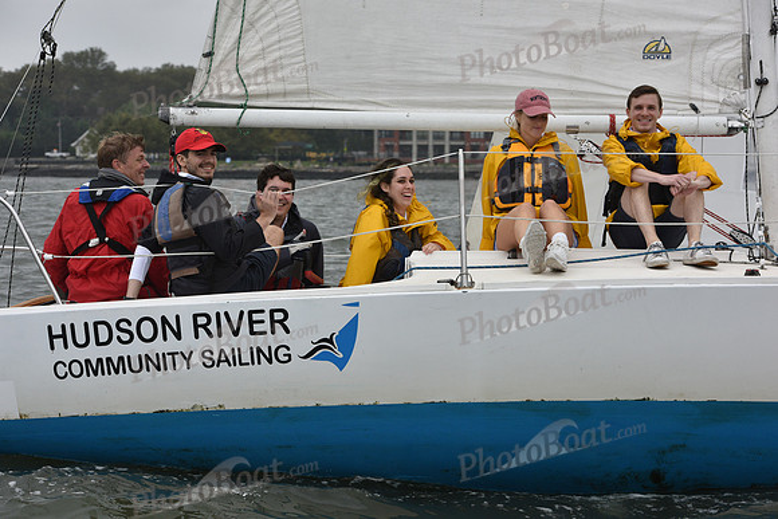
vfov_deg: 14.9
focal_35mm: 92
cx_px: 389
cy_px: 260
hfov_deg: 22.1
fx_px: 1989
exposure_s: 1/800
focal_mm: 92
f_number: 7.1
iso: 400
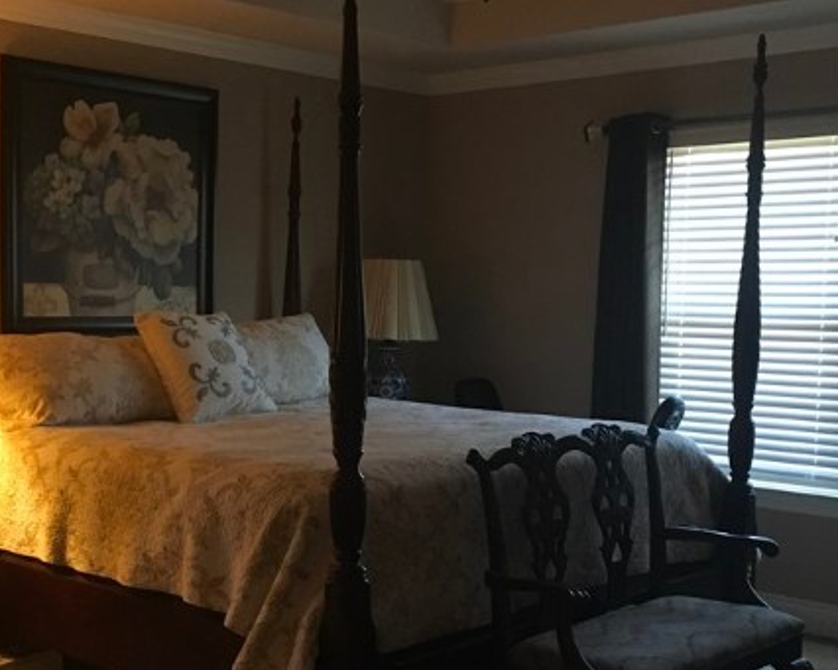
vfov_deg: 29.6
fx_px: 1265
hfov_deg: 36.4
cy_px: 409
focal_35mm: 51
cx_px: 317
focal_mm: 4.15
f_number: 2.2
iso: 200
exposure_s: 1/30
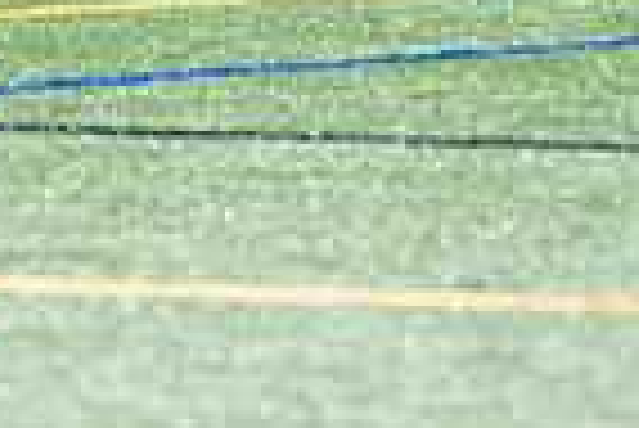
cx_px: 267
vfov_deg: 1.4
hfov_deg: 2.1
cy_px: -383
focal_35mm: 975
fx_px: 17324
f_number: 2.8
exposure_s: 1/800
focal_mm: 180
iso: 40
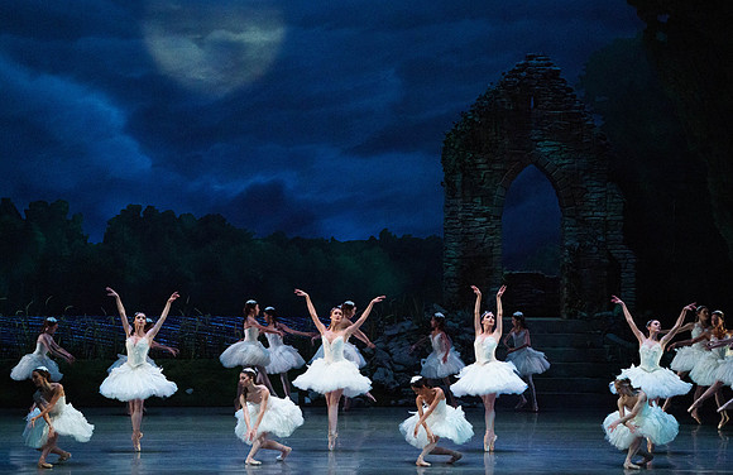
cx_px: 367
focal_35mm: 143
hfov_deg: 14.4
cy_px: 241
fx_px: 2893
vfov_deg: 9.4
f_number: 5.6
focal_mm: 141
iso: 8000
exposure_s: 1/250
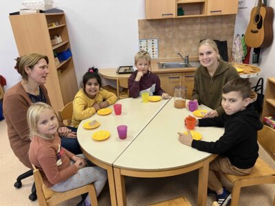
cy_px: 103
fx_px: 222
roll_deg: +3.4
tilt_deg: -22.0
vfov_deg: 49.7
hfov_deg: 63.4
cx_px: 138
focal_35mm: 28
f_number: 1.8
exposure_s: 1/50
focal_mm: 3.99
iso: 80
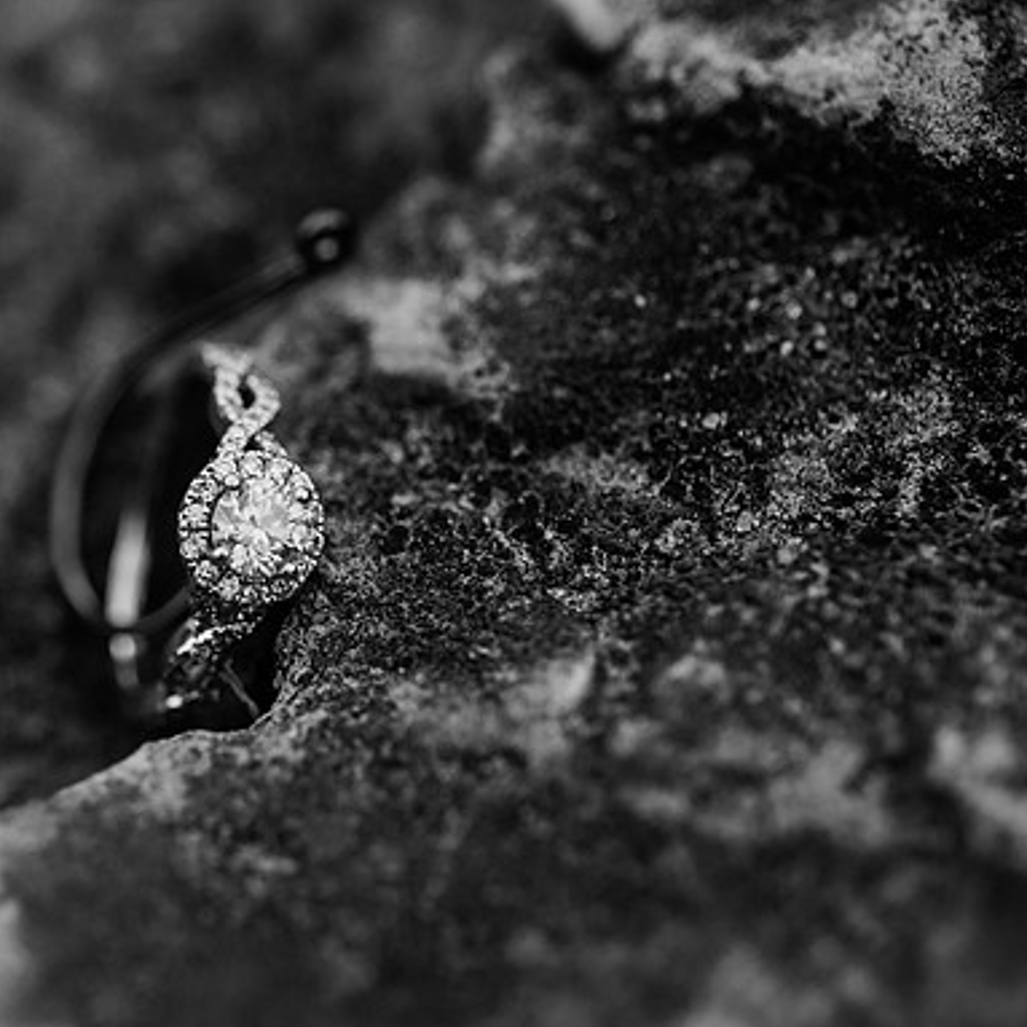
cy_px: 582
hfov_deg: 17.5
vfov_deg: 17.6
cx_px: 252
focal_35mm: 99
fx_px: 3323
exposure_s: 1/250
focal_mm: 60
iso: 400
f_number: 4.5
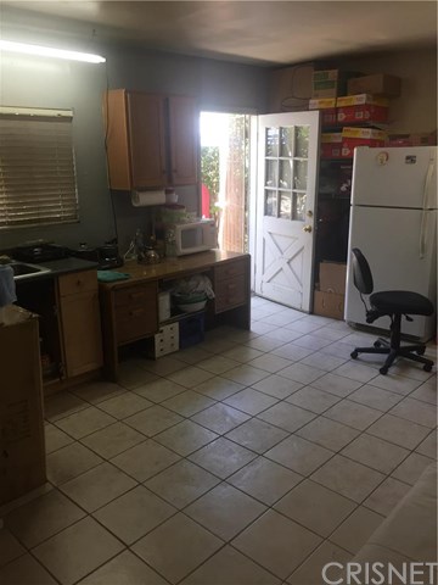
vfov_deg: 61.7
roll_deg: -1.1
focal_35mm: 29
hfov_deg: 48.2
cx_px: 219
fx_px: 489
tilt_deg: -14.2
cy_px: 292
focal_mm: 4.15
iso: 32
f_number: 2.2
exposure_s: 1/40
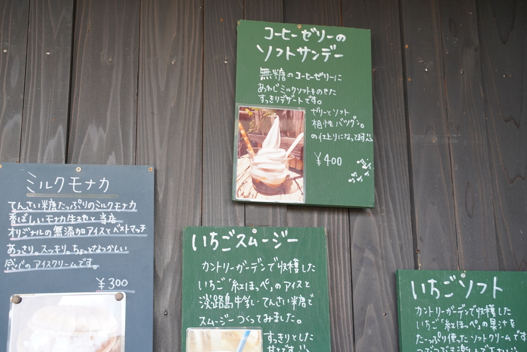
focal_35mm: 45
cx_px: 264
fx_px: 659
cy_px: 176
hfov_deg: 43.6
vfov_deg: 29.9
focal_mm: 45
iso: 500
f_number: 4.5
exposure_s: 1/100
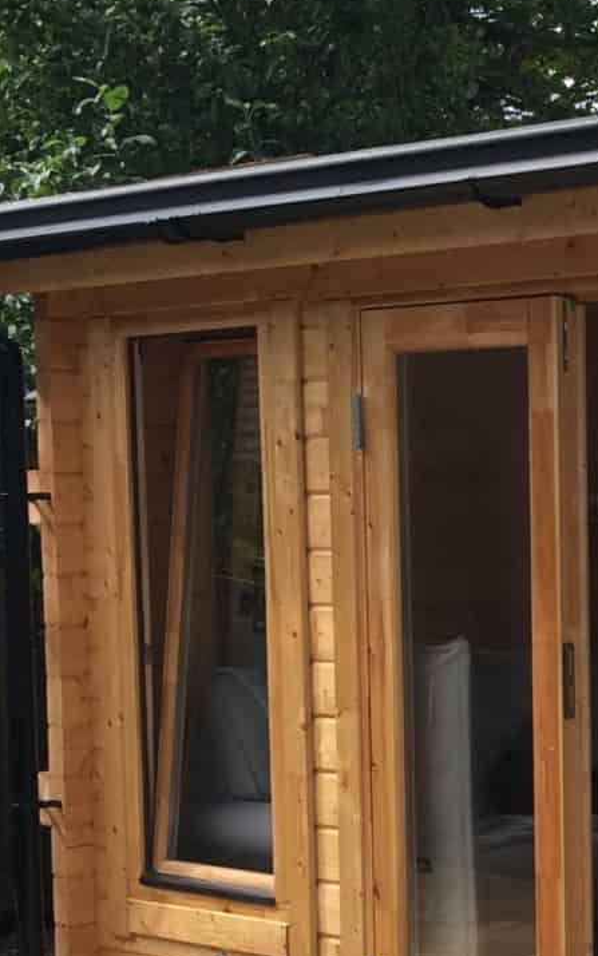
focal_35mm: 86
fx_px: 2242
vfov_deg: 23.8
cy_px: 726
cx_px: 886
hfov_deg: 14.2
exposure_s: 1/824
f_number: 2.2
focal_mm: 4.2
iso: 32
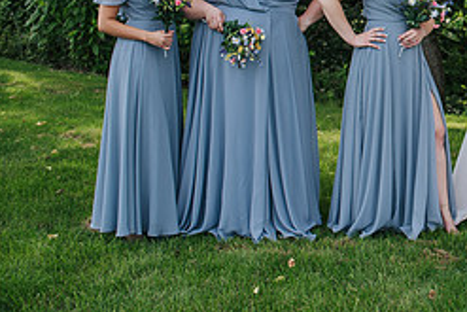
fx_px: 1116
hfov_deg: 21.8
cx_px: 566
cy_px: -3
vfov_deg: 15.6
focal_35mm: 86
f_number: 3.2
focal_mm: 35
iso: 100
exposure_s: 1/400
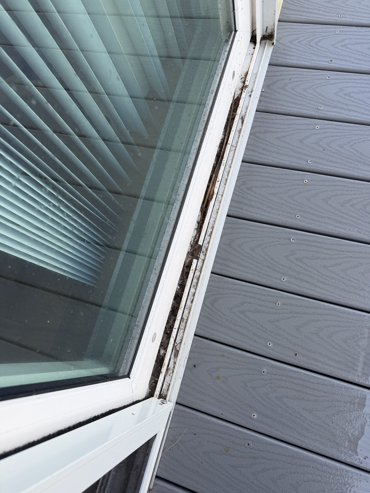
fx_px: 342
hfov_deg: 56.8
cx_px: 185
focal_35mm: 24
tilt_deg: -69.9
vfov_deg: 71.6
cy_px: 246
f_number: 1.78
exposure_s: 1/598
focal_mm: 6.76
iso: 80
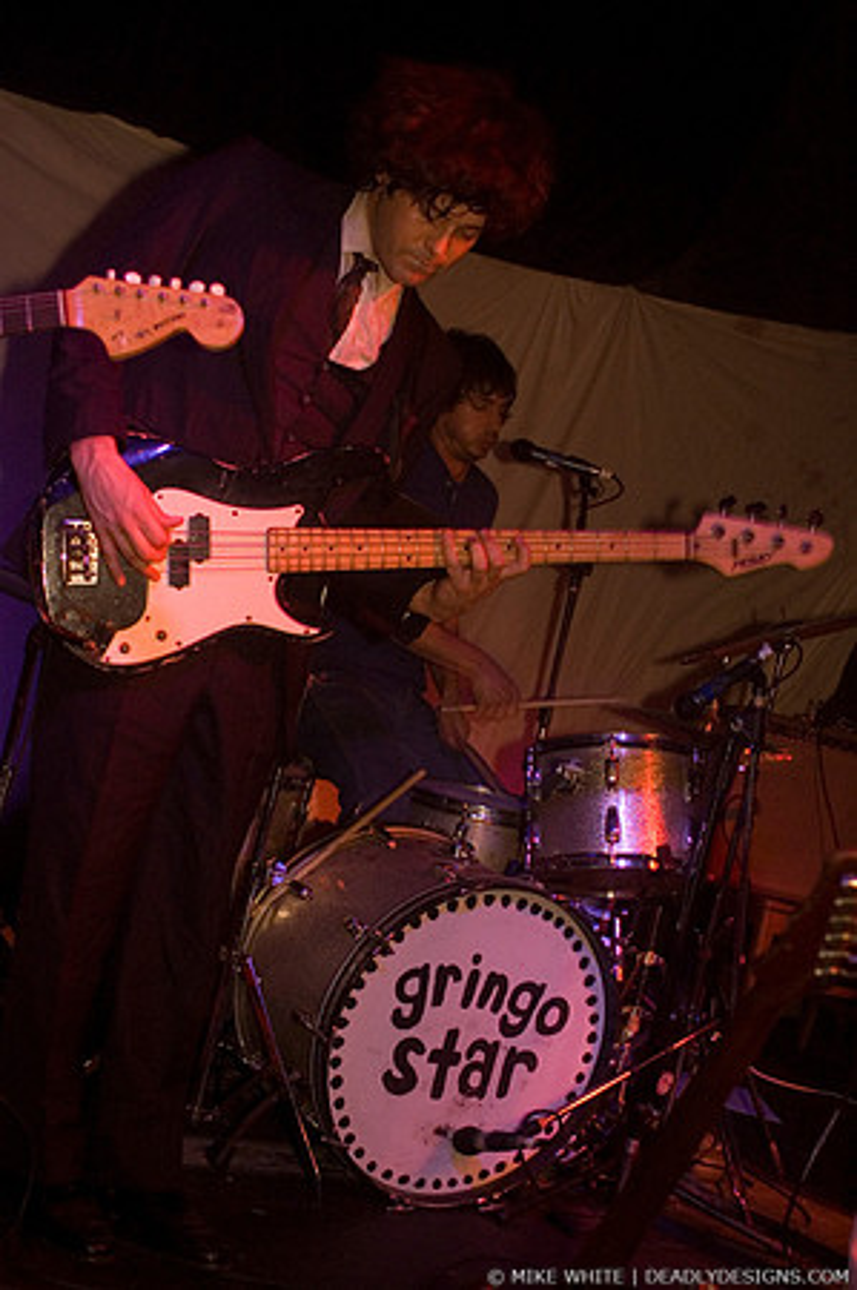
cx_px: 428
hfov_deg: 25.7
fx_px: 1879
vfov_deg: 37.9
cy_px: 645
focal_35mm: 52
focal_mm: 35
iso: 800
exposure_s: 1/50
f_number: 2.8
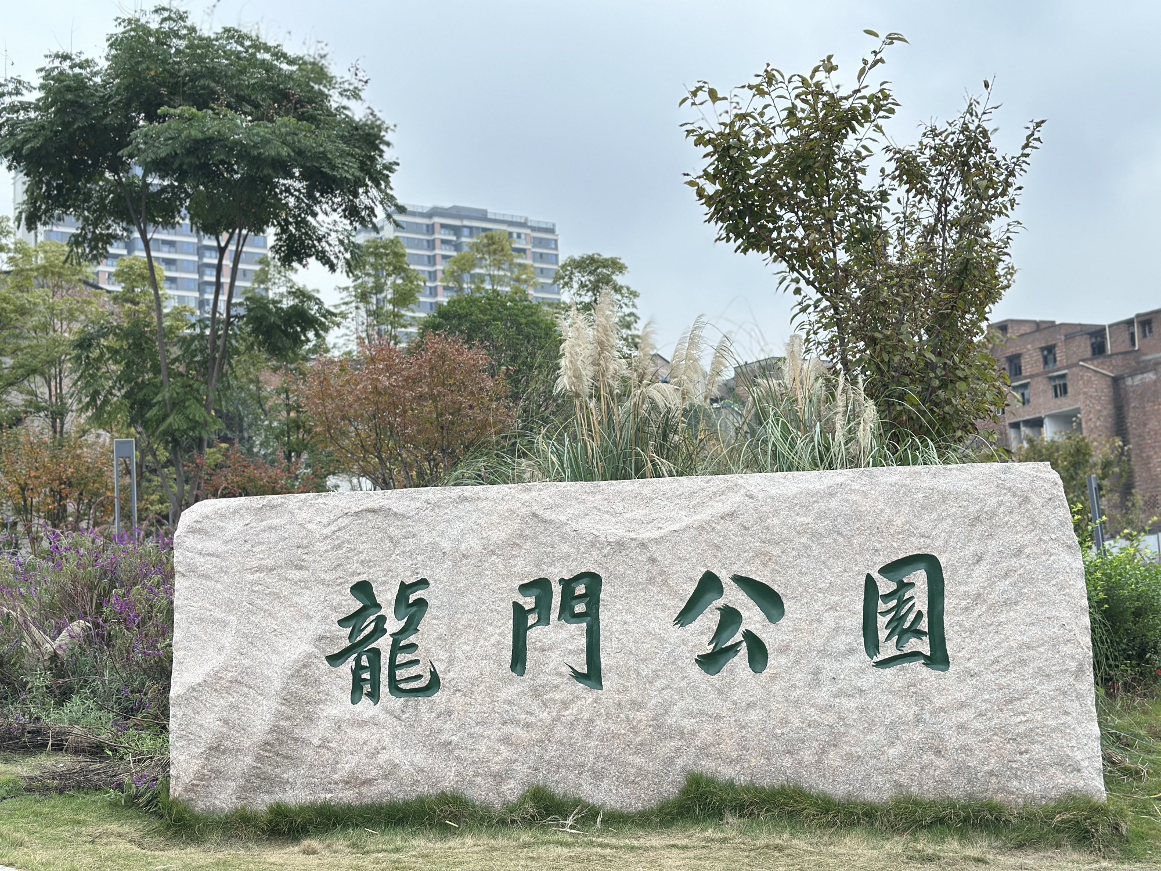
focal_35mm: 48
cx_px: 580
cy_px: 436
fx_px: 1610
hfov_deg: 39.7
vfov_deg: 30.3
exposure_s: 1/785
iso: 80
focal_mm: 6.86
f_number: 1.78
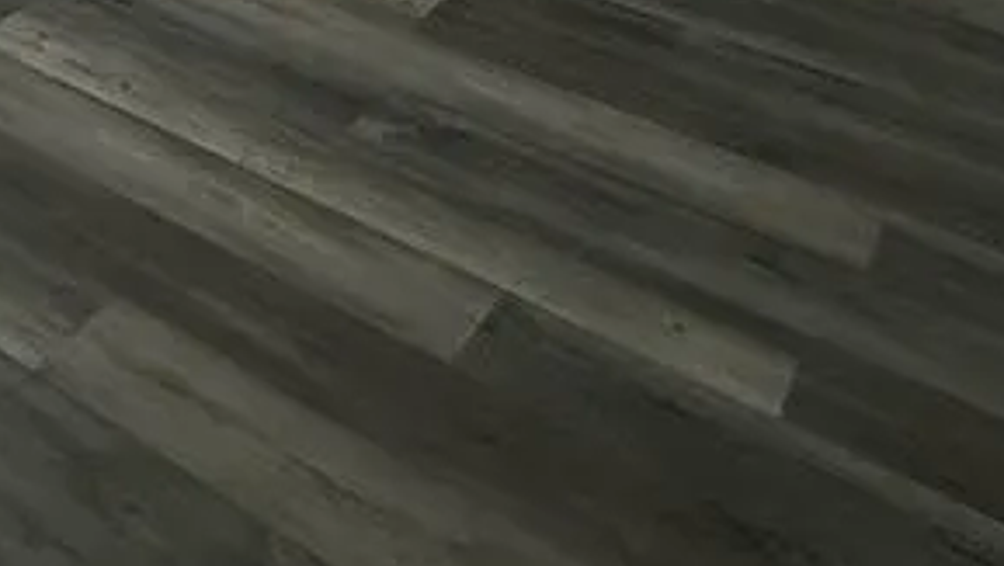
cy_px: -719
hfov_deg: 33.3
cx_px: -118
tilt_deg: +0.0
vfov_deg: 15.2
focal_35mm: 54
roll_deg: -0.2
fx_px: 1439
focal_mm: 2.22
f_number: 2.2
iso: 64
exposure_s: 1/574
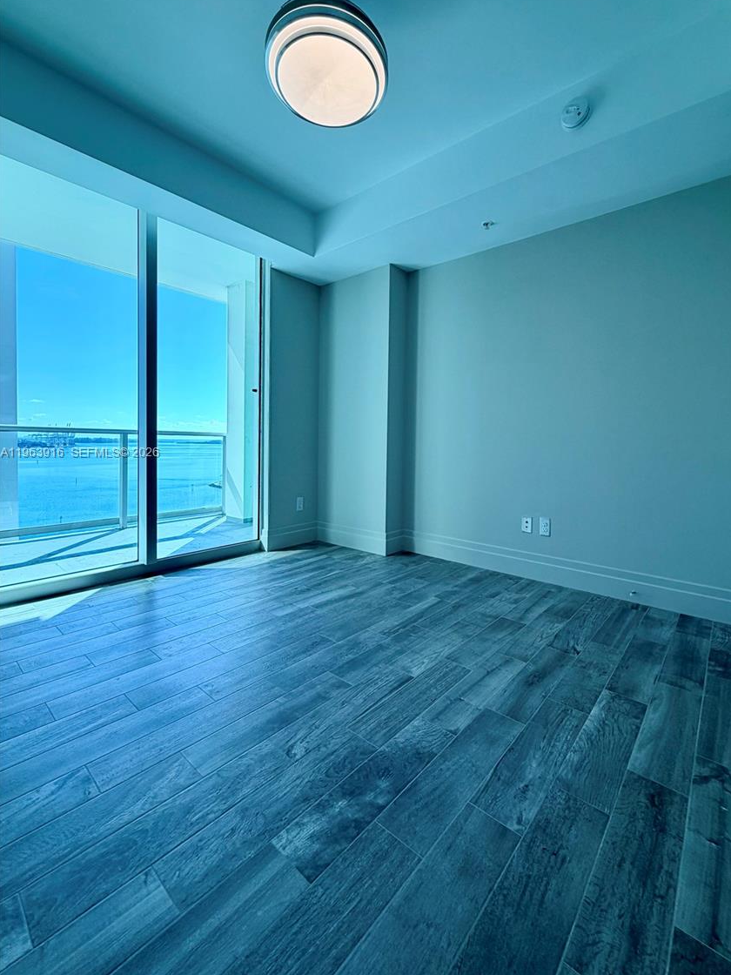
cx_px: 390
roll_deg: -0.8
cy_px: 454
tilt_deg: -1.3
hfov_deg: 81.6
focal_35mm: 15
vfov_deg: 98.0
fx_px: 422
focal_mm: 2.22
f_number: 2.2
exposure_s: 1/239
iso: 64
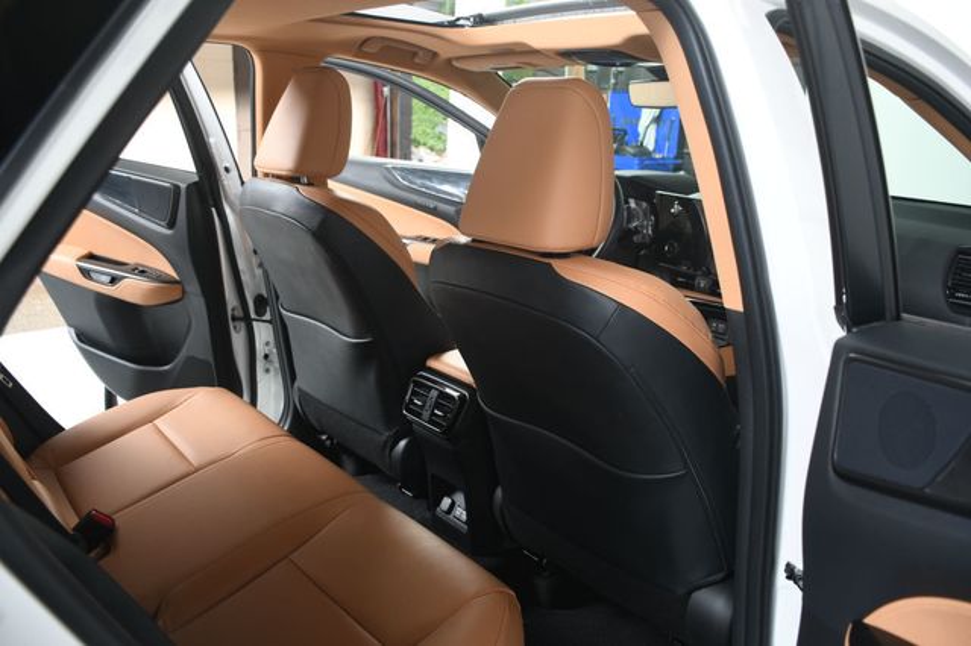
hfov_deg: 62.0
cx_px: 486
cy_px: 323
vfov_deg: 43.6
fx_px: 809
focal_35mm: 30
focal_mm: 20
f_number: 3.5
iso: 100
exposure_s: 1/160
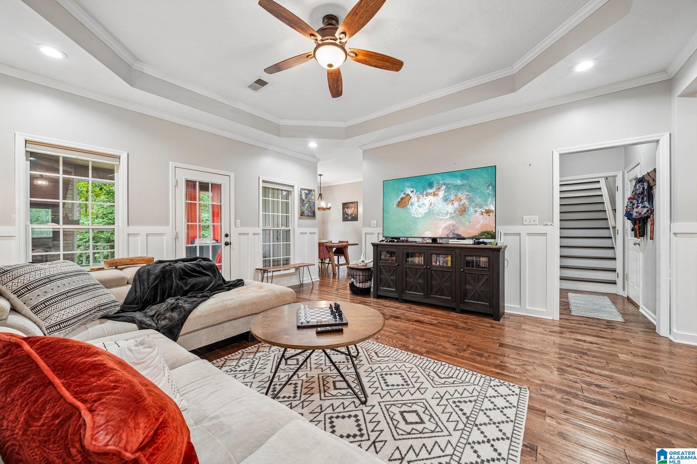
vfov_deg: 85.4
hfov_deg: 108.3
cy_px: 232
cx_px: 348
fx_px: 252
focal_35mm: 13
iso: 400
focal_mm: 13
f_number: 8
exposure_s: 1/4
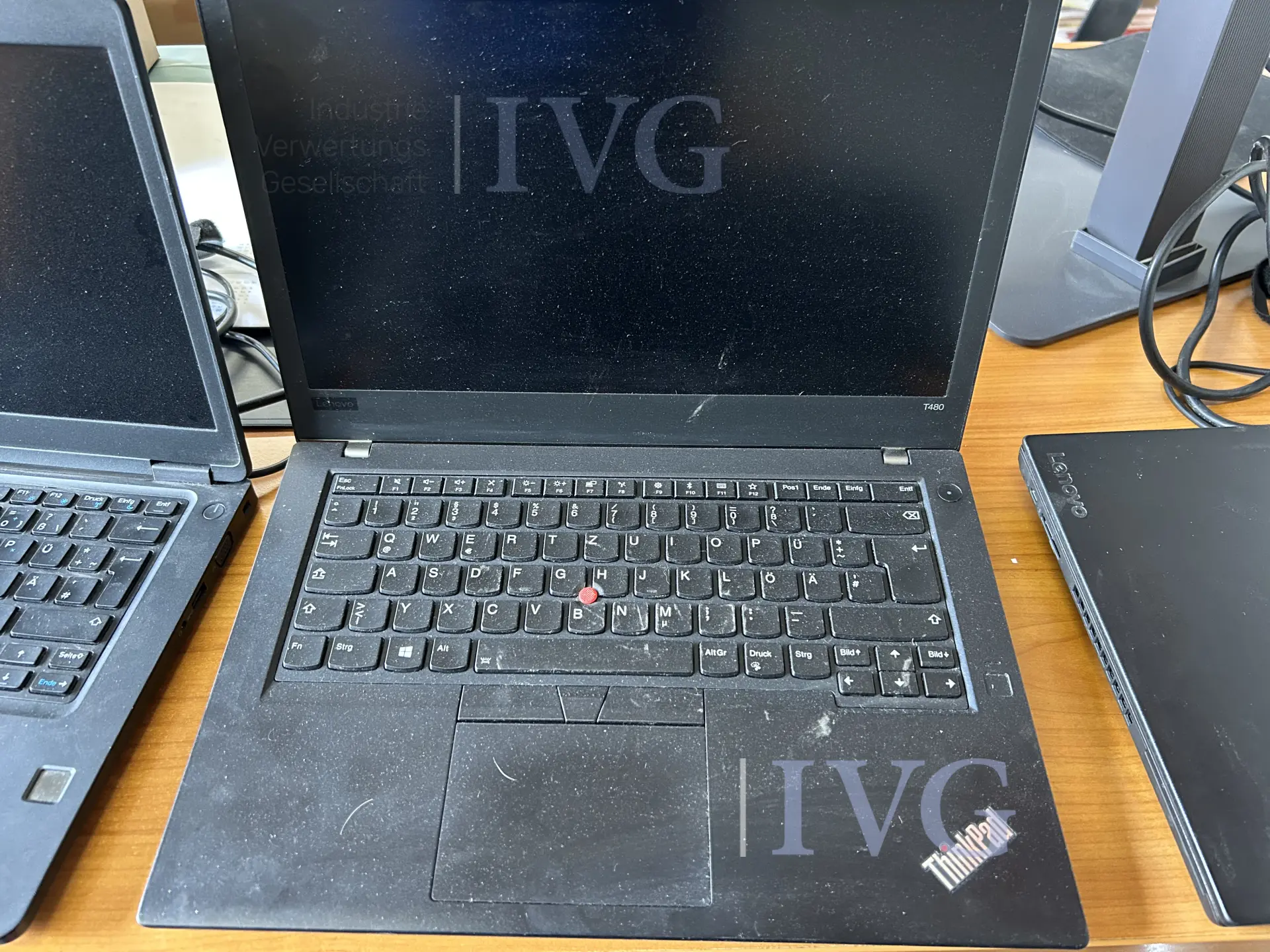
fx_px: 954
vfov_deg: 53.1
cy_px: 476
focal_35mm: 26
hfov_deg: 67.3
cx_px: 635
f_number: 1.5
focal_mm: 5.7
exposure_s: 1/50
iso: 400
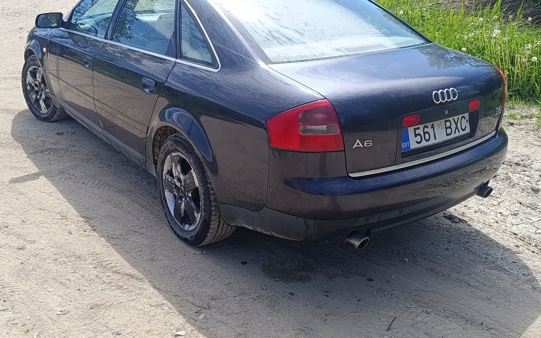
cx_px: 268
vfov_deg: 33.5
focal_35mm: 38
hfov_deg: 51.5
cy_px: 137
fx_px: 560
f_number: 1.65
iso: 50
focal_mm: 6.11
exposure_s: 1/424
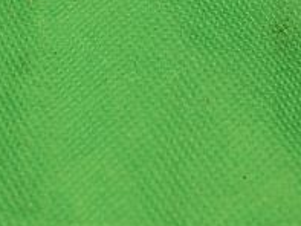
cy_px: -37
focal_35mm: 158
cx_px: 417
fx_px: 1375
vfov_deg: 9.3
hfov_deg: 12.1
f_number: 8
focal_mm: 36
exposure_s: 1/250
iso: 320
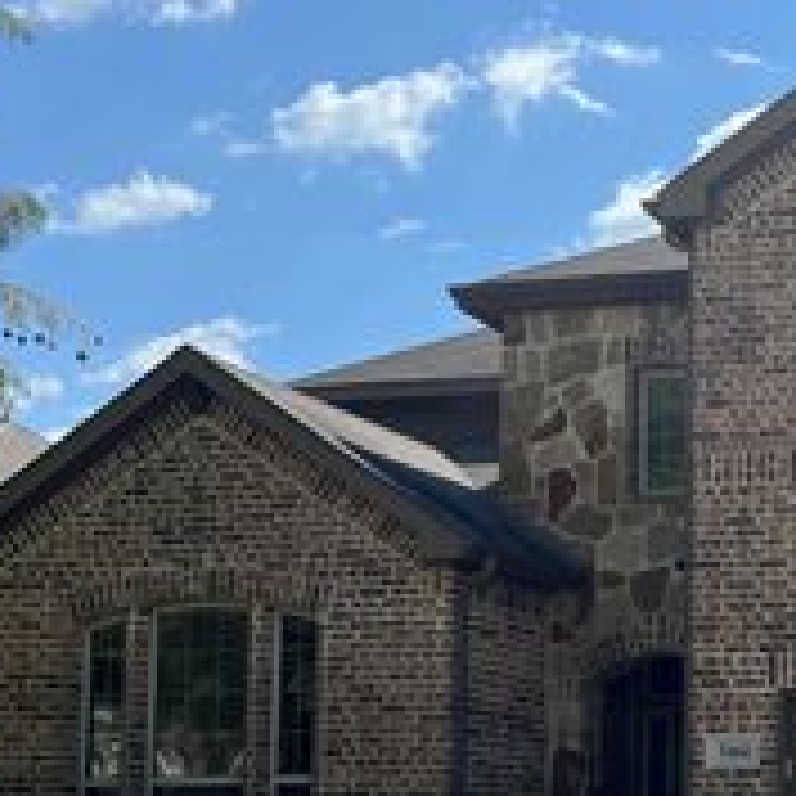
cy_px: 695
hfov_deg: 23.2
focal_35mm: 65
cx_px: 1057
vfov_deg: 25.8
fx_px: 1691
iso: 50
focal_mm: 5.7
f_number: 1.5
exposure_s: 1/5076
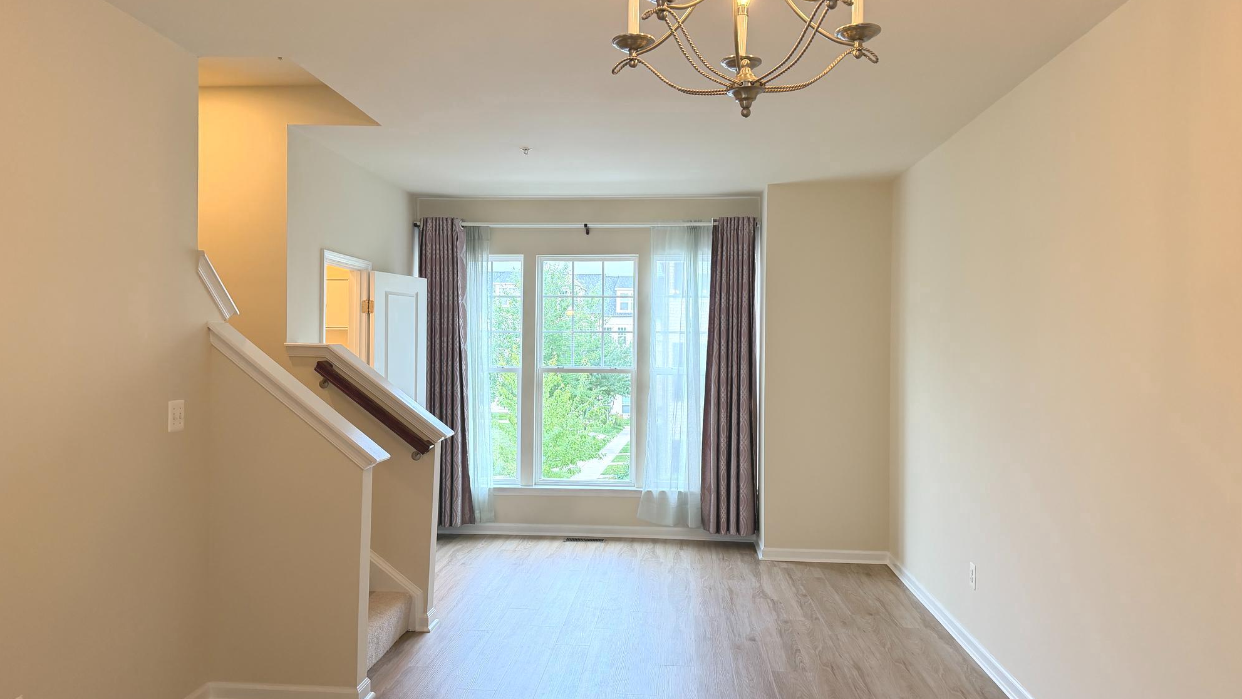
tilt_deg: -0.3
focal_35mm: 27
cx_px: 609
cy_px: 343
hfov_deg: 69.8
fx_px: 889
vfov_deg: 42.9
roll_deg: -0.4
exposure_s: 1/158
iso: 200
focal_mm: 6.76
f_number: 1.78
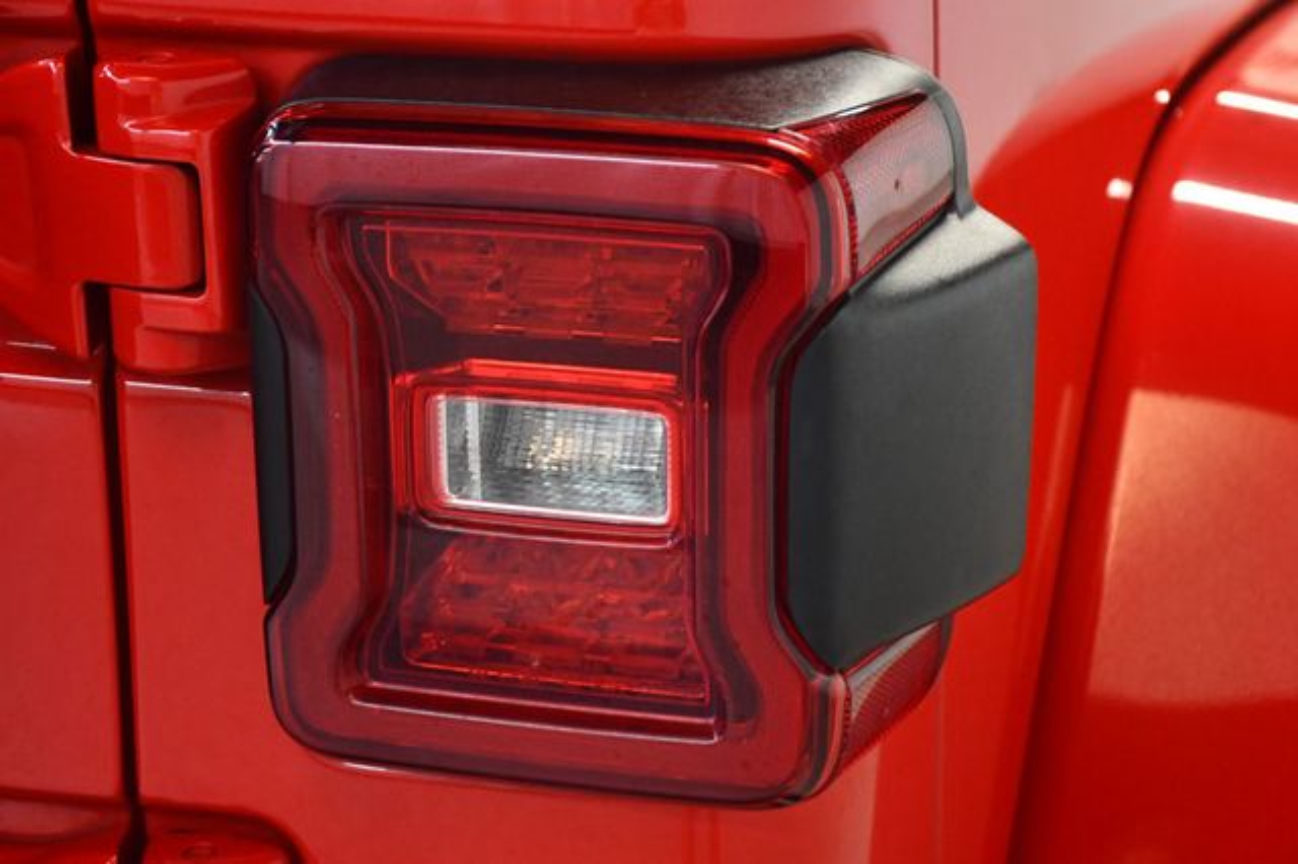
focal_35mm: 78
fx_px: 2811
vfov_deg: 17.5
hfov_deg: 26.0
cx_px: 649
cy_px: 432
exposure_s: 1/60
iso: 3600
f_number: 4.8
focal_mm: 52
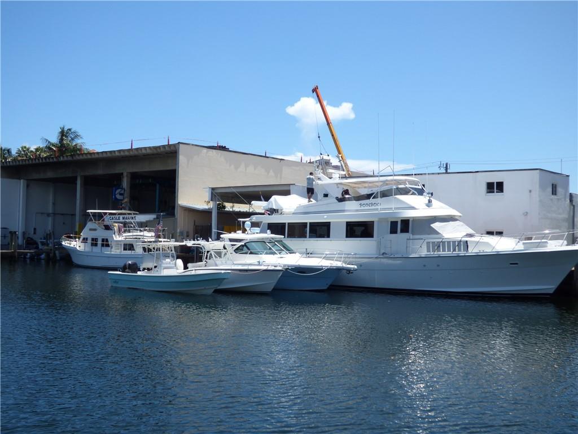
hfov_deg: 45.8
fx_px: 685
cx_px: 289
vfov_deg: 35.1
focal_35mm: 41
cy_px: 217
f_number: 3.6
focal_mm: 7.37
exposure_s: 1/1000
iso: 100
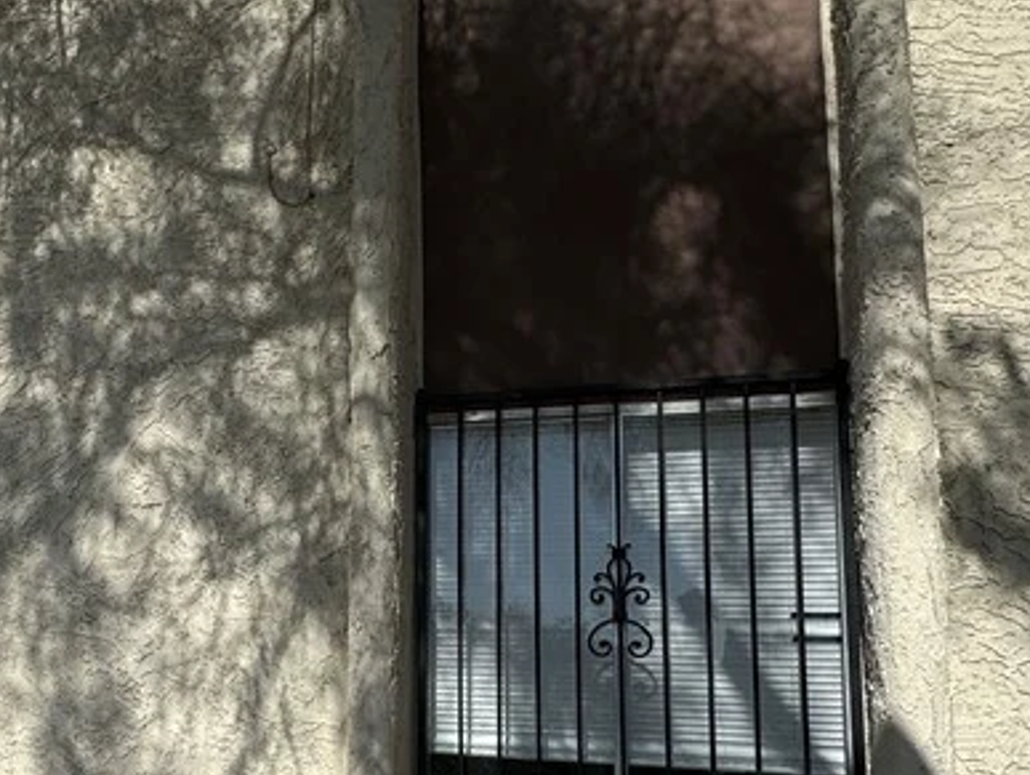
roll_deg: -2.1
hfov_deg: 46.3
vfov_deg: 38.0
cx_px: 149
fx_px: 1102
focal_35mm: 37
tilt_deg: +5.7
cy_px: 554
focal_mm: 2.22
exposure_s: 1/3546
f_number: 2.2
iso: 50
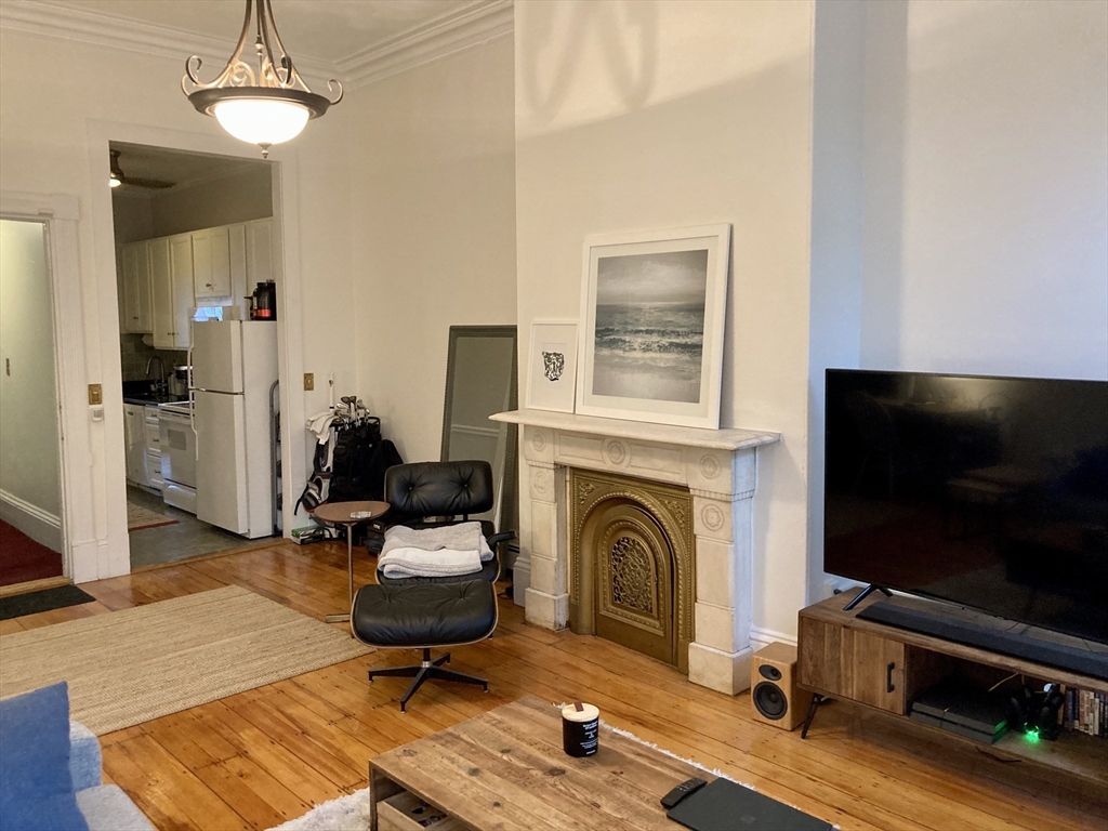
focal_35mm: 28
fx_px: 896
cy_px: 416
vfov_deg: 49.7
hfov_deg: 63.4
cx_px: 554
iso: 250
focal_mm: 3.99
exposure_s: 1/40
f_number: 1.8
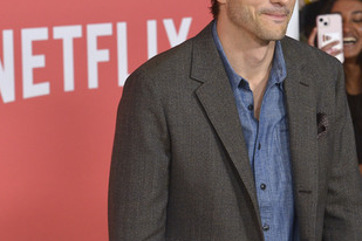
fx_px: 1760
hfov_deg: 11.7
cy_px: 75
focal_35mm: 175
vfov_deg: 7.8
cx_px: 244
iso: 1600
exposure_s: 1/320
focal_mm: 120
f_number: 6.3
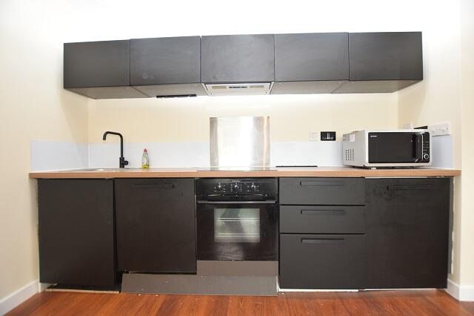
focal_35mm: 15
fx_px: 197
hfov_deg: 100.4
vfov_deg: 77.3
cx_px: 237
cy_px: 158
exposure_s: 1/80
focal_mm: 10
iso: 800
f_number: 4.5
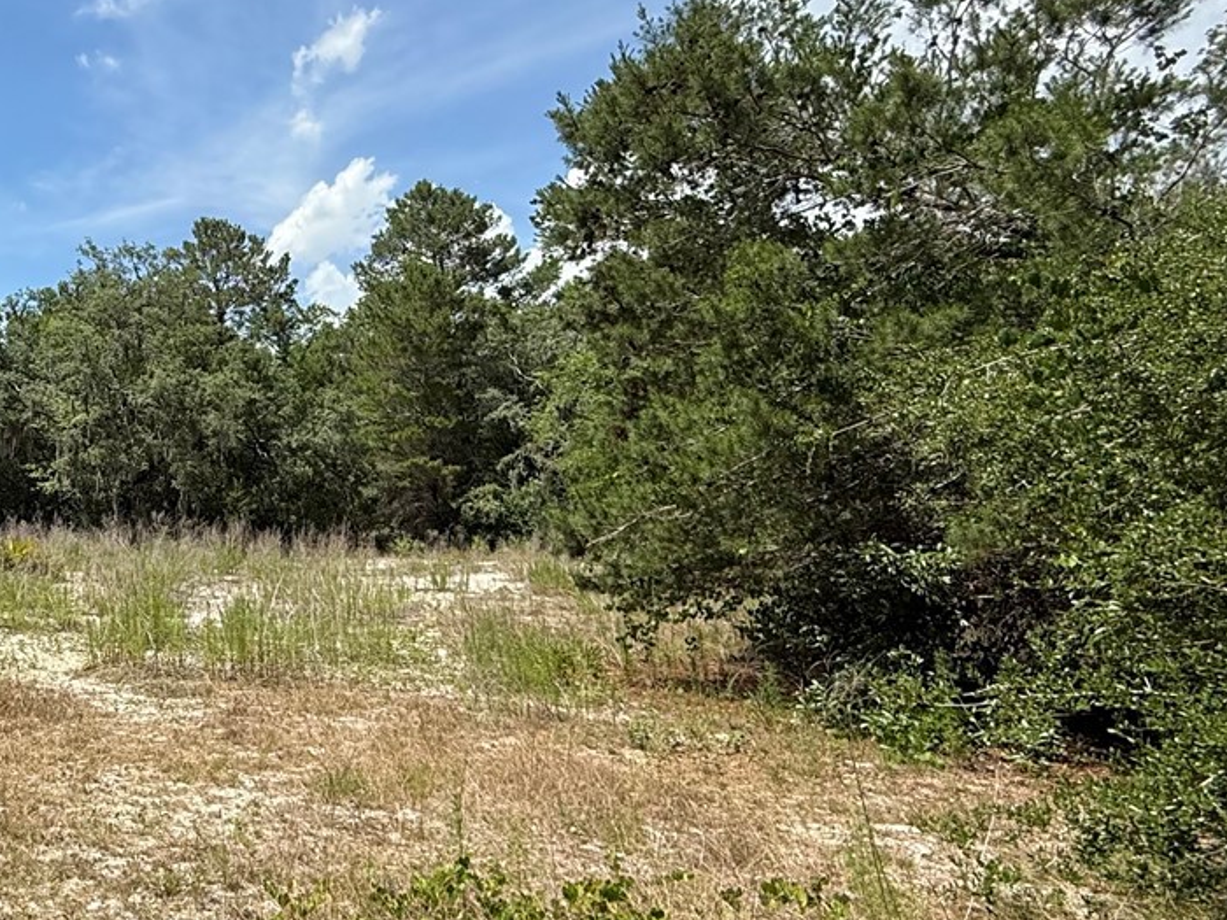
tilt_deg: +1.3
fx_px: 1134
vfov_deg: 44.1
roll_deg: -0.2
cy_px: 501
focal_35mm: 32
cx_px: 82
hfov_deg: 49.4
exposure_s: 1/1795
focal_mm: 2.22
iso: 50
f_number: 2.2
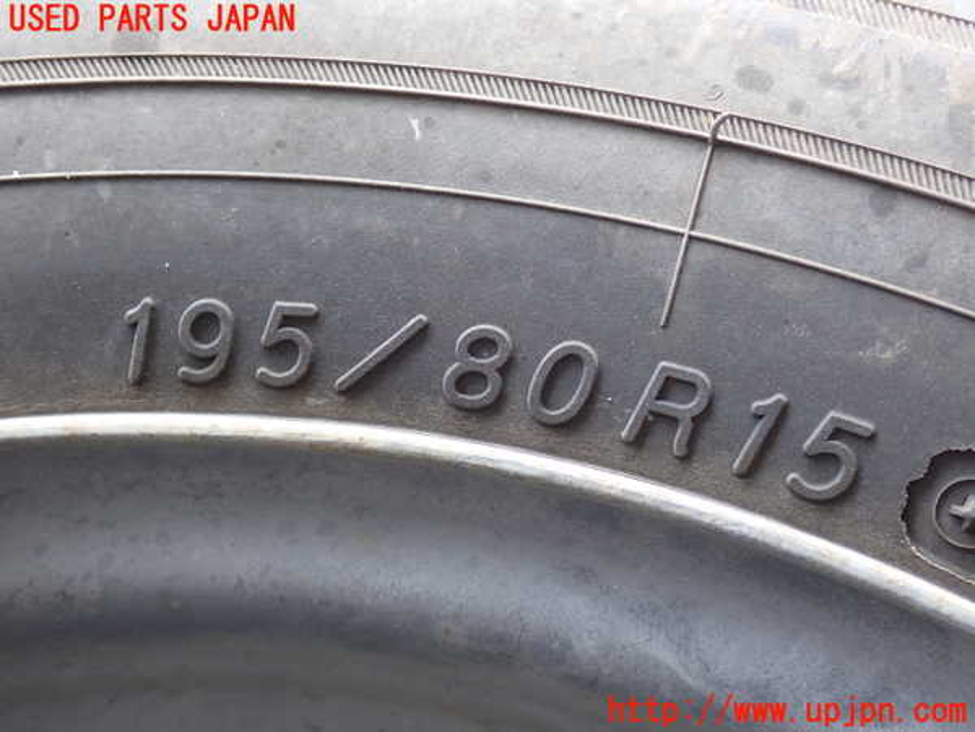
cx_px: 488
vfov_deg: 35.1
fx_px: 1155
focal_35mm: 41
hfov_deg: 45.8
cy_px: 366
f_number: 2.8
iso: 200
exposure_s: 1/40
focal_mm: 7.31
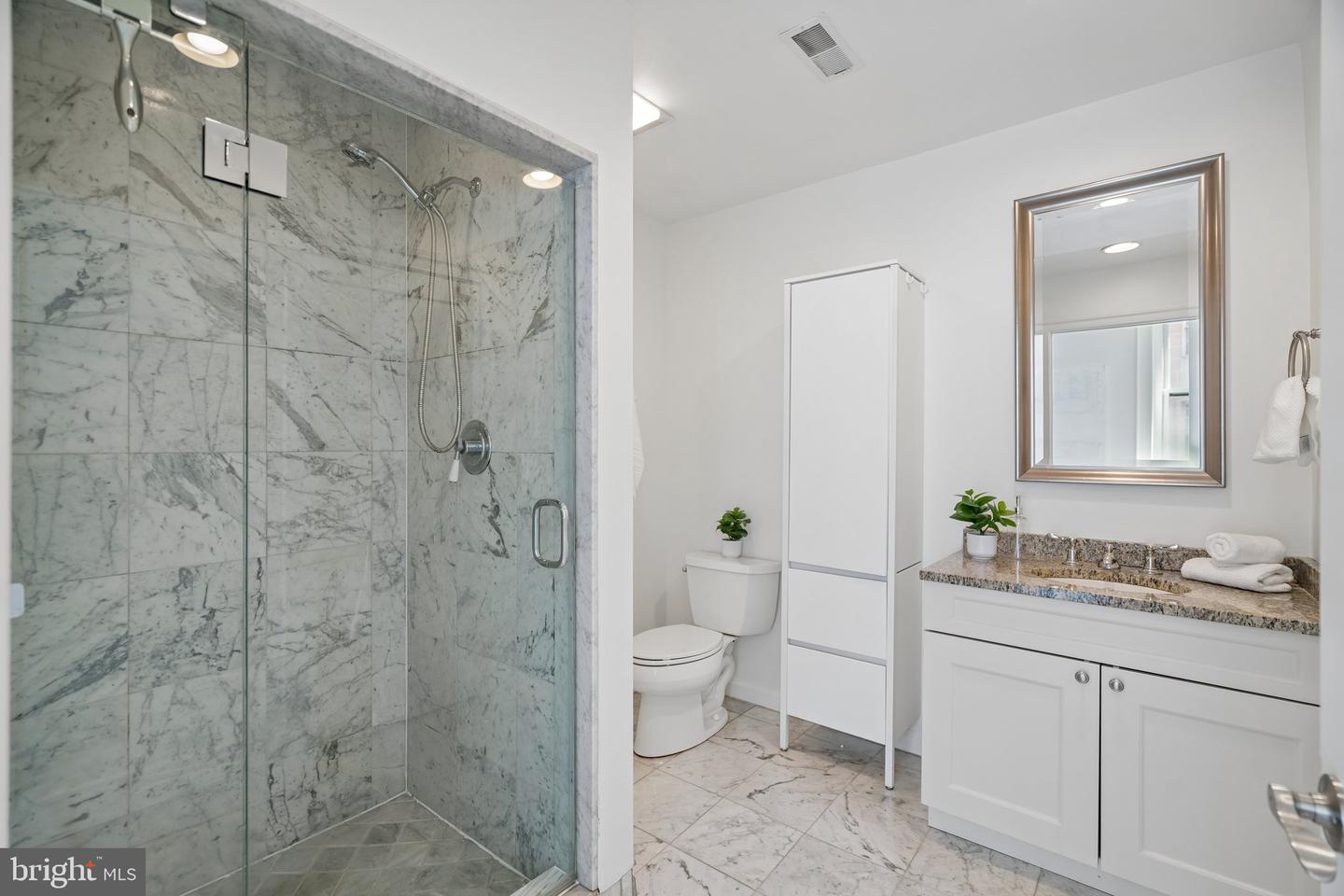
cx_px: 672
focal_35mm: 16
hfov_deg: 96.7
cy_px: 448
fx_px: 597
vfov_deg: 73.7
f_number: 4
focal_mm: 16
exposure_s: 1/8
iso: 200
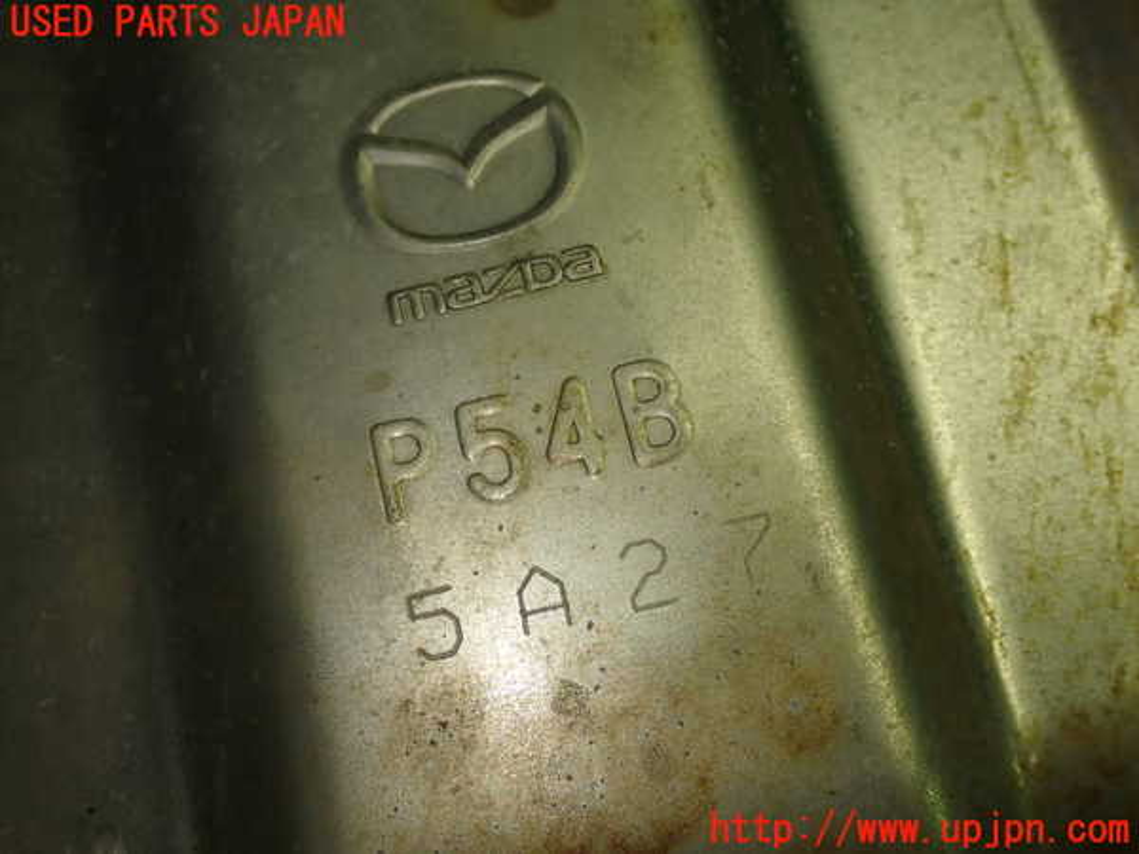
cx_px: 570
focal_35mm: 44
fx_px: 1448
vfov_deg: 32.9
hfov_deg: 42.9
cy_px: 427
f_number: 2.9
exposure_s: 1/80
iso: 125
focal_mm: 7.84
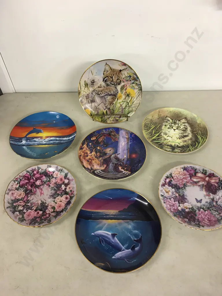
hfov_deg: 48.2
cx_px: 111
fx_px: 248
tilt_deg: -48.6
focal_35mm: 29
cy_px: 148
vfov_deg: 61.7
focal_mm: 4.15
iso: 32
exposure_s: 1/17
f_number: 2.2
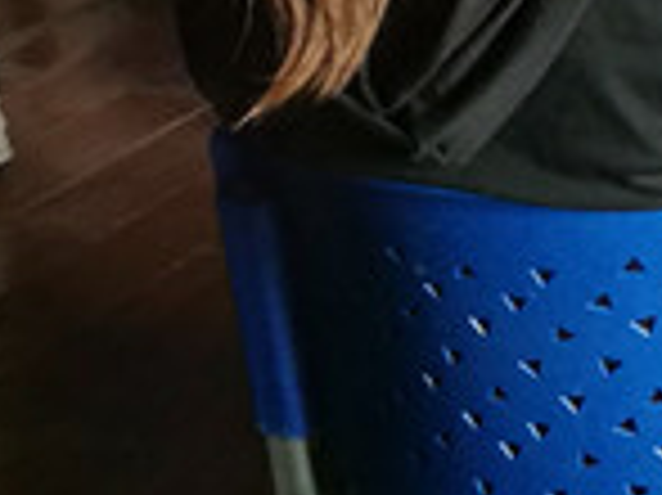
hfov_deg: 10.5
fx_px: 3115
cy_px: -675
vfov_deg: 8.4
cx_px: 1558
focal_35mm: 163
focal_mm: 4.5
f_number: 2.2
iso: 125
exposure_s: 1/50
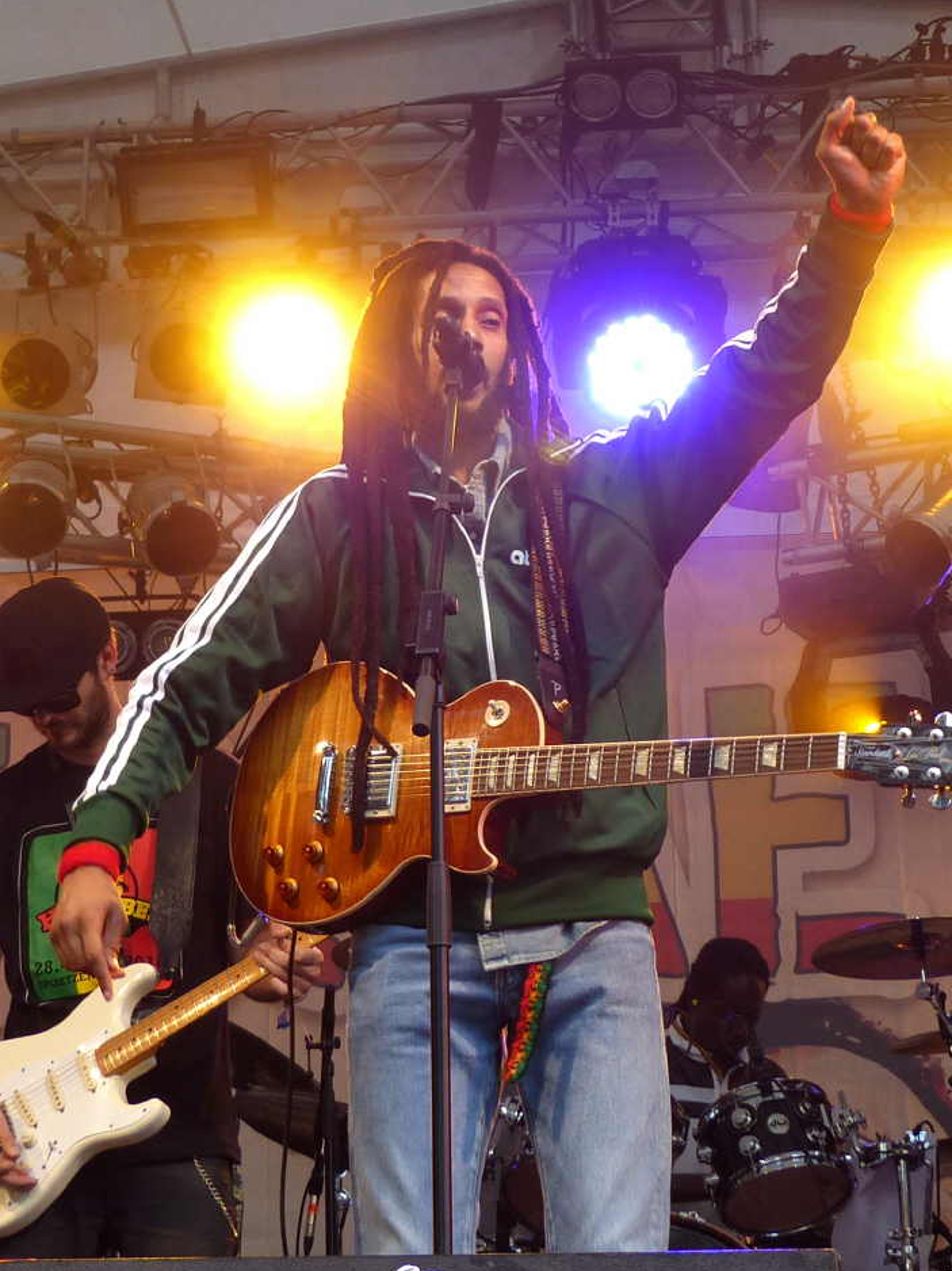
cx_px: 506
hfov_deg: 30.2
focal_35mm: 48
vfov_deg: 39.7
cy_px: 653
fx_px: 1761
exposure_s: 1/80
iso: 100
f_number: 2.8
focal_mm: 8.1
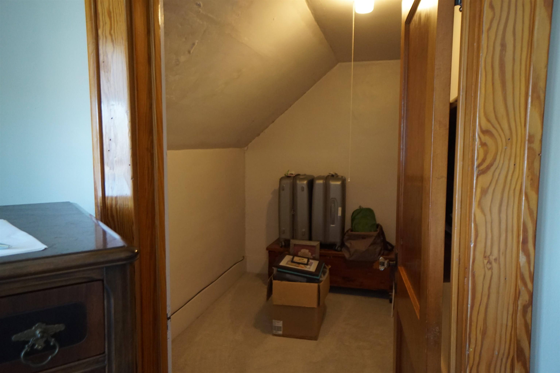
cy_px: 186
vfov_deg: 50.3
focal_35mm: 26
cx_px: 280
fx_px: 396
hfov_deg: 70.5
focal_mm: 17
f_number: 4
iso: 1250
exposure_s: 1/60
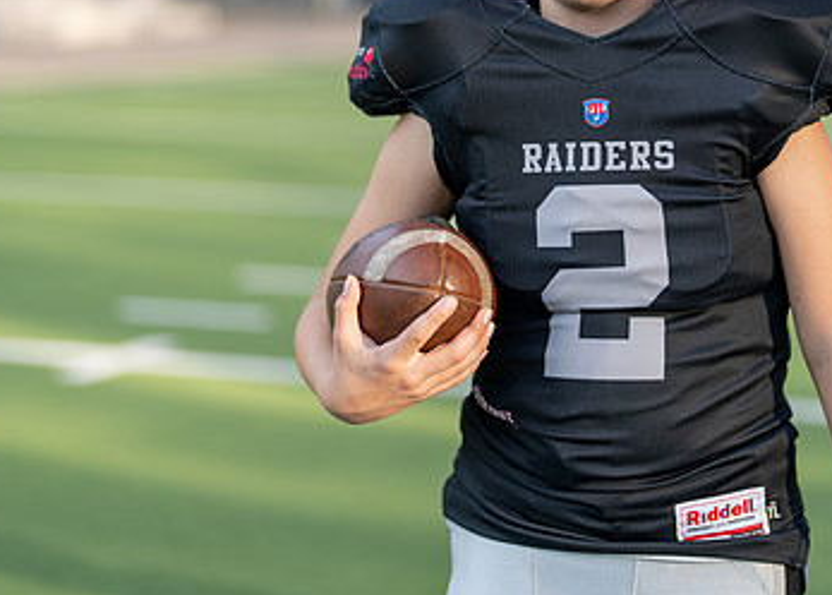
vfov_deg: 14.7
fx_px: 2293
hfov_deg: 20.4
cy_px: 126
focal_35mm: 97
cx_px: 630
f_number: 1.2
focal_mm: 50
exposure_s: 1/2500
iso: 100
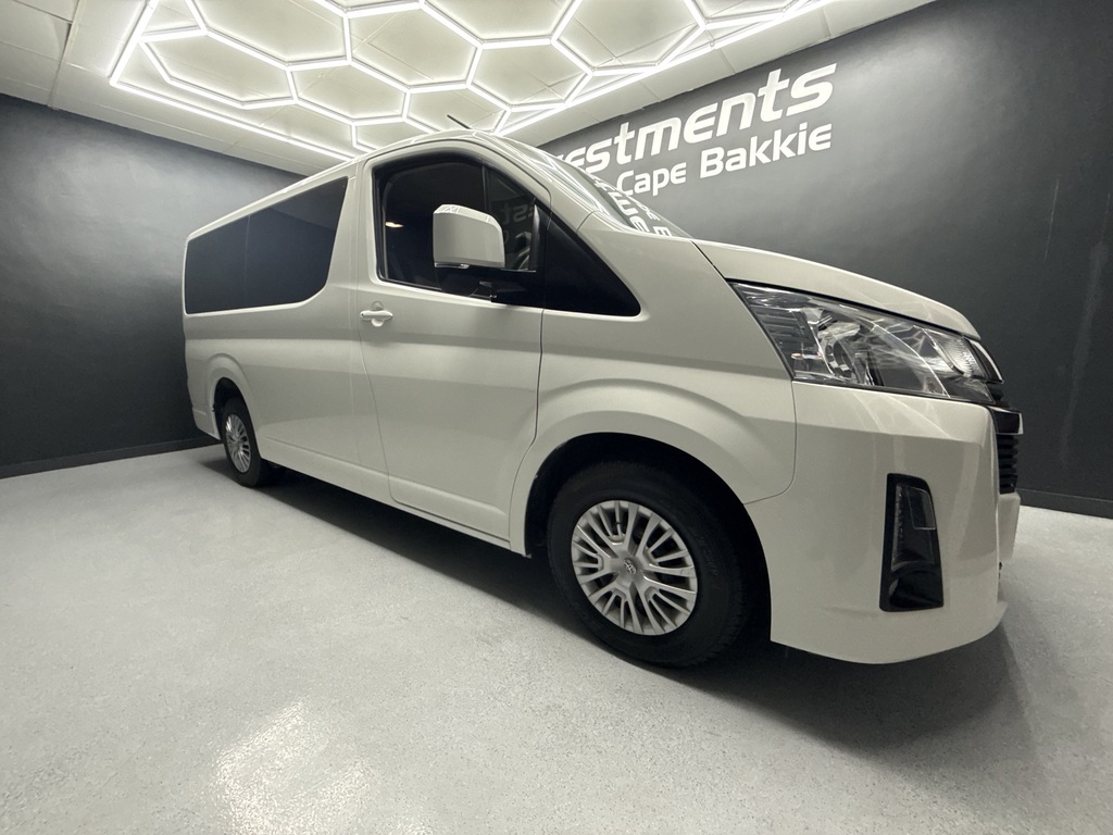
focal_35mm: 14
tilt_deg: -9.2
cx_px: 556
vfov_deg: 85.7
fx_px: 450
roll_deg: +0.7
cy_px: 418
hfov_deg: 102.1
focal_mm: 2.22
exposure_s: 1/100
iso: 320
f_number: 2.2
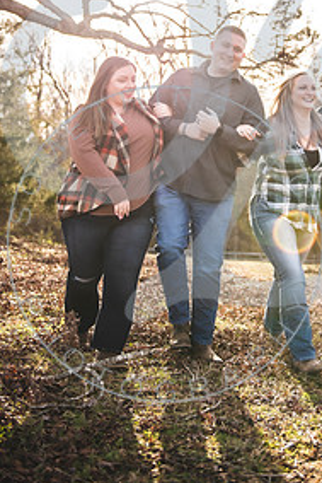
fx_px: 724
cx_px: 242
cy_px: 114
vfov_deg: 35.9
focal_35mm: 54
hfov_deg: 24.8
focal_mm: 34
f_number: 2.8
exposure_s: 1/500
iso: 100
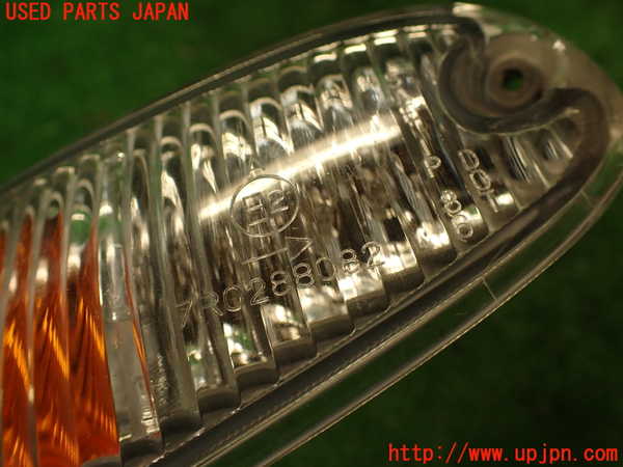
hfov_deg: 60.0
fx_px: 540
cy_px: 234
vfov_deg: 46.8
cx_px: 312
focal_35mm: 30
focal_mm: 5.4
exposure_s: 1/60
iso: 160
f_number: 2.3
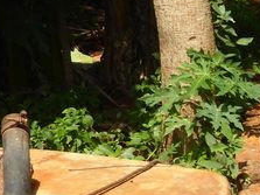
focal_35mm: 122
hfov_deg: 14.6
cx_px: 434
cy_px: 211
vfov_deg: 12.0
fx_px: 916
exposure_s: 1/500
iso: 80
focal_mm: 5.8
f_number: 3.6
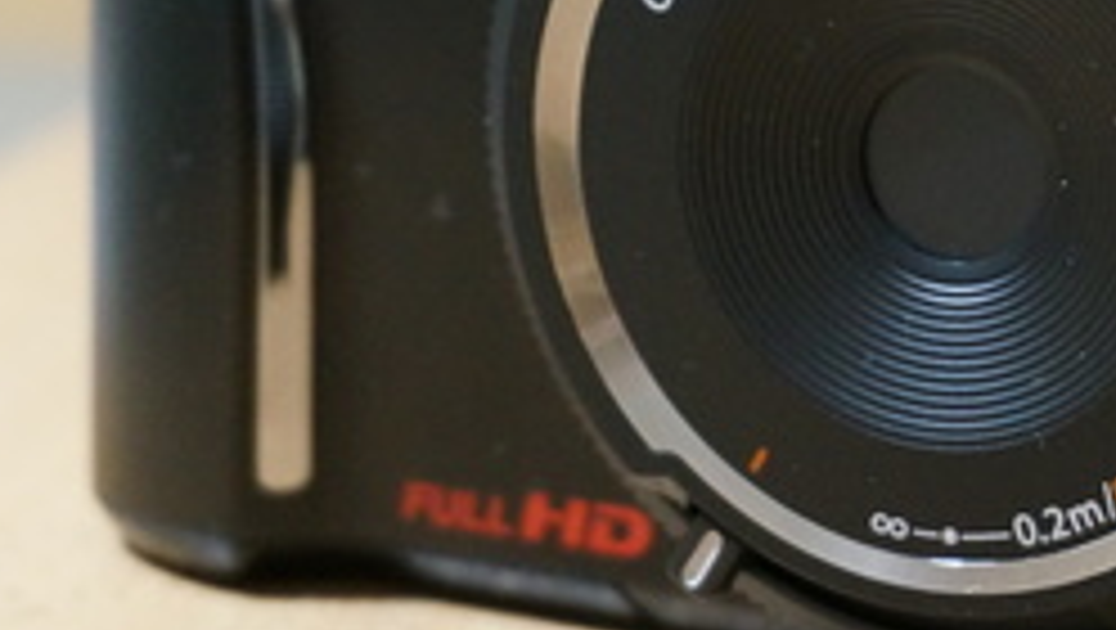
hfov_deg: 13.1
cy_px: 97
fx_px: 4836
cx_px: 990
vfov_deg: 7.4
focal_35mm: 163
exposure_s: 1/20
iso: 3200
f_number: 5.6
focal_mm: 43
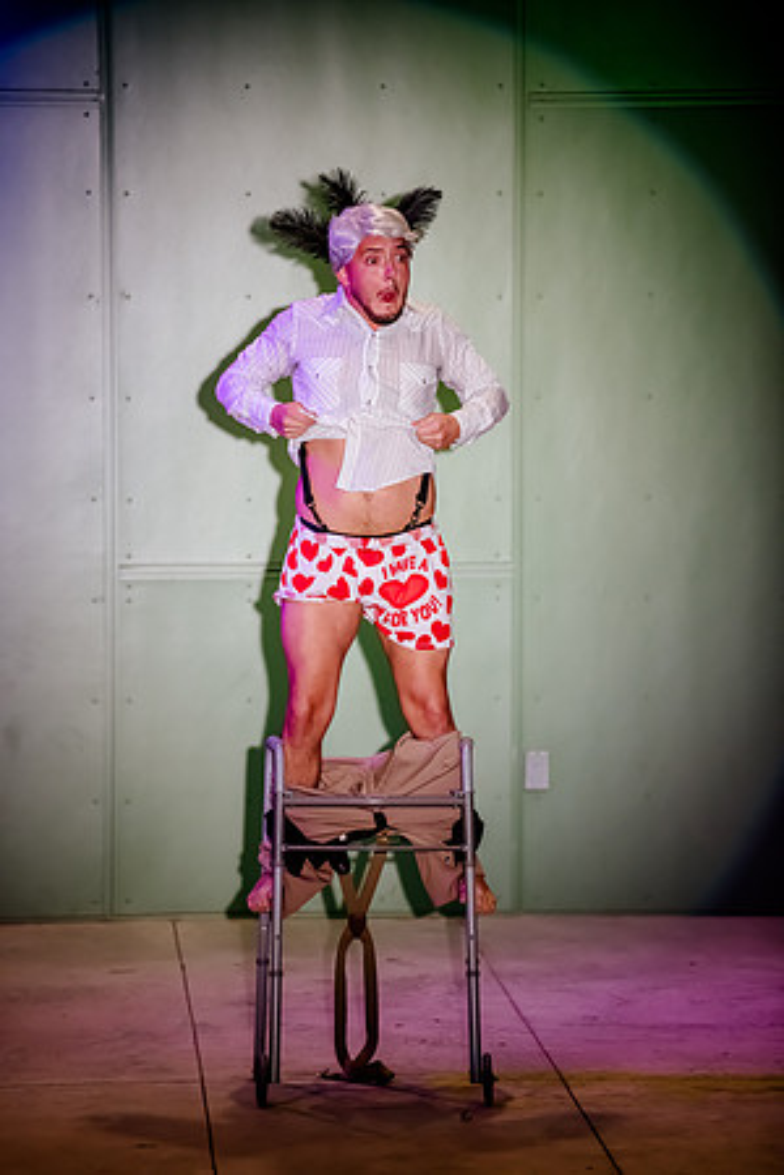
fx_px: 5880
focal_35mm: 180
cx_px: 392
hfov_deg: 7.6
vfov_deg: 11.4
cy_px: 588
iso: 2500
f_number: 2.8
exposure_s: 1/500
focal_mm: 180
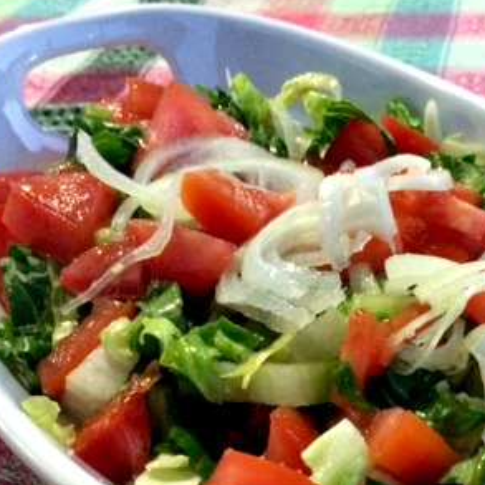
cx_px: 402
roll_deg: +3.0
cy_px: 349
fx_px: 888
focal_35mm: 56
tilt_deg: -37.2
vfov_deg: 30.2
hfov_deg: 29.7
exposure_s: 1/15
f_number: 2.2
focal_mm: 4.15
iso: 320
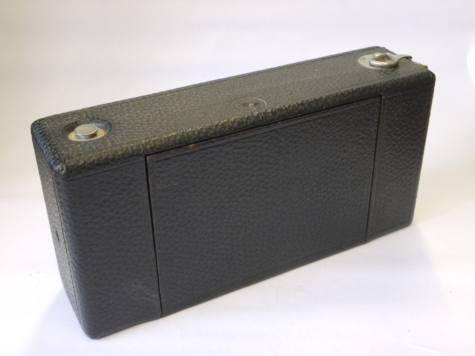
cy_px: 178
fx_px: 659
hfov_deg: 39.7
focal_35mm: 48
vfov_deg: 30.3
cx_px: 238
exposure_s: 1/6
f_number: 13
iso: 400
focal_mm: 24
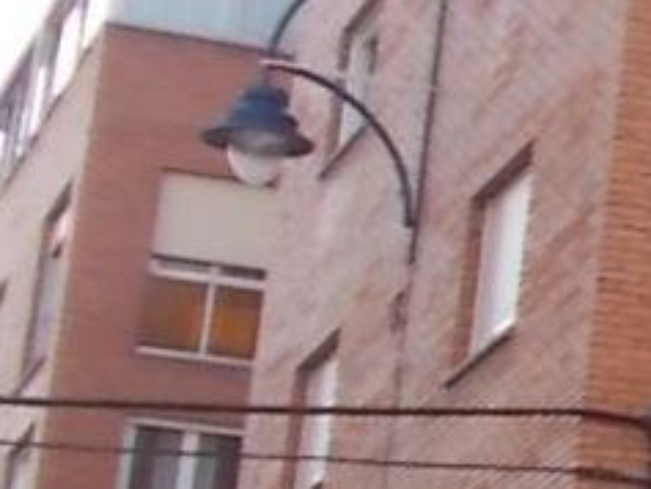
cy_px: 277
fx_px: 3462
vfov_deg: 8.1
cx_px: 2189
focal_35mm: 184
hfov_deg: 8.4
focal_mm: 4.6
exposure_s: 1/400
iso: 80
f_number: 3.2
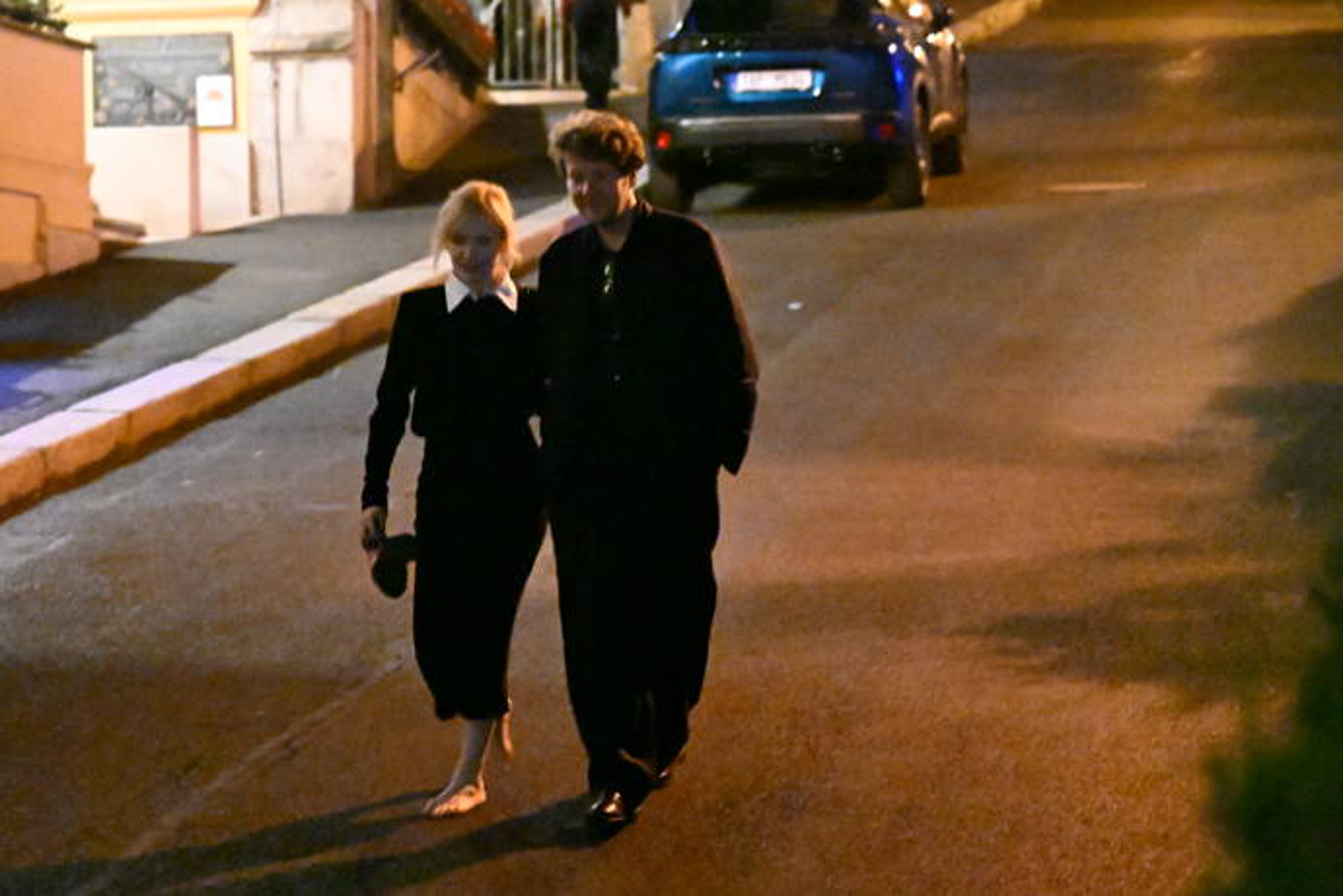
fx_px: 4402
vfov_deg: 11.6
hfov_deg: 17.3
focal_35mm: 118
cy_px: 448
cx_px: 672
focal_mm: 79
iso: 51200
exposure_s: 1/60
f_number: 2.8
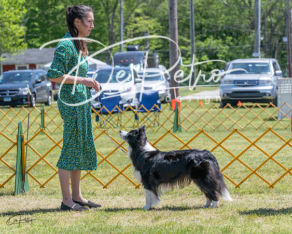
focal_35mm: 150
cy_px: 117
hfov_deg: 12.9
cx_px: 152
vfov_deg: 10.3
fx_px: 1296
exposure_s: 1/1600
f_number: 7.1
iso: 400
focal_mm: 128
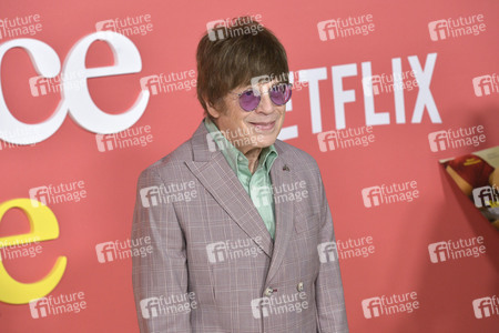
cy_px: 166
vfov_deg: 9.1
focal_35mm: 150
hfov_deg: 13.7
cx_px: 250
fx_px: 2079
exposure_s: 1/320
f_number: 6.3
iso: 2000
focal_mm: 150
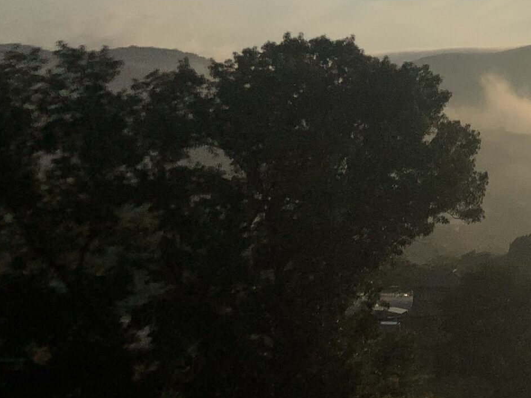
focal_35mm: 84
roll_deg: -1.4
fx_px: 1289
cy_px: -30
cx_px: 589
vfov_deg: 17.1
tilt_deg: +9.0
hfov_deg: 22.0
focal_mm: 3.3
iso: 25
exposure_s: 1/10204
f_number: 2.4
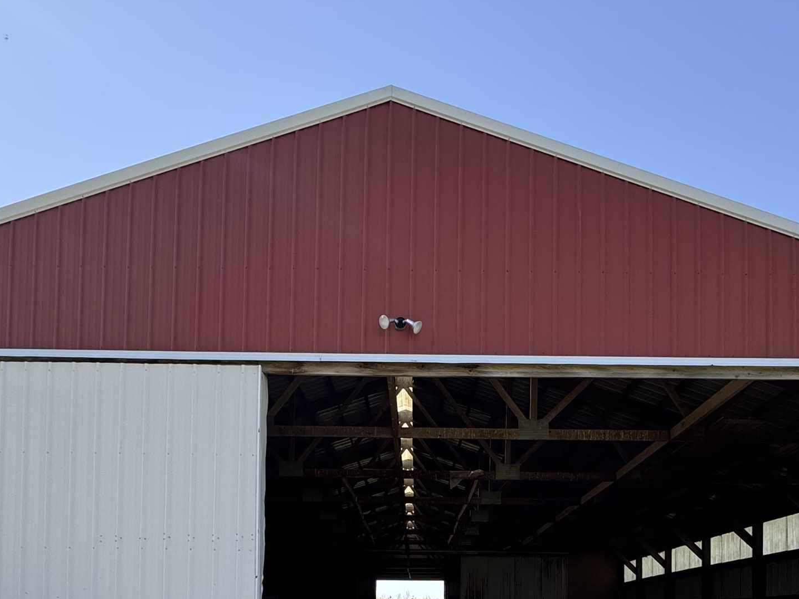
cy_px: 613
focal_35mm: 30
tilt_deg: +1.5
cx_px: 413
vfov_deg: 40.4
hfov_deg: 60.0
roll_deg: -0.2
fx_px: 692
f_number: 2.2
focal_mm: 2.22
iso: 40
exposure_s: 1/322
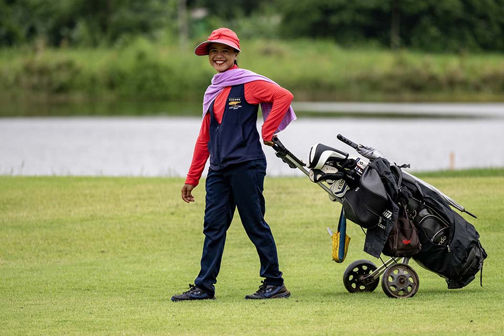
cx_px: 252
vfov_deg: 6.9
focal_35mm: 200
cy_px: 168
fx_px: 2800
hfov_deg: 10.3
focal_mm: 200
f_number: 2.8
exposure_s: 1/1600
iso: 220
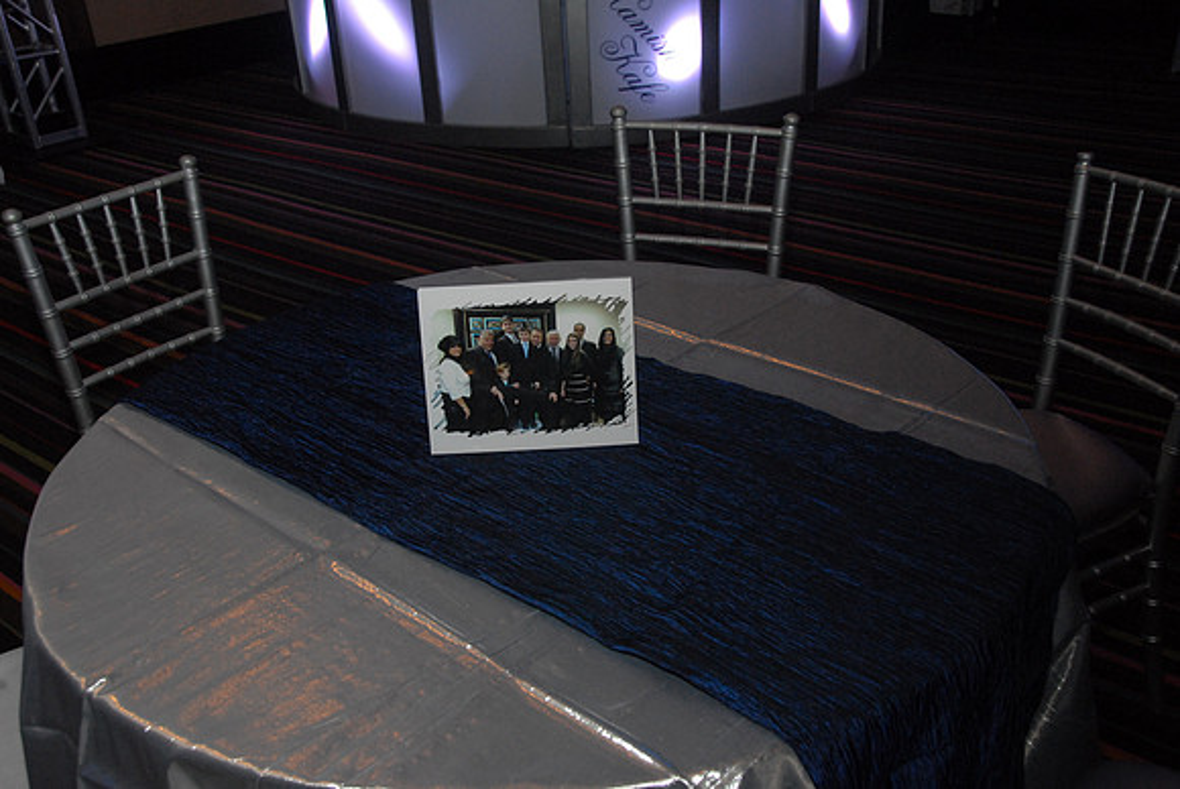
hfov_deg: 53.1
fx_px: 1181
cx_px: 590
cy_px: 394
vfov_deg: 37.0
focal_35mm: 36
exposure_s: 1/80
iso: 800
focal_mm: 24
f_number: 7.1
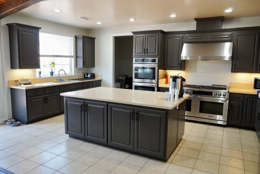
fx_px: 195
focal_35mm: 27
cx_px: 130
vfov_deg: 48.0
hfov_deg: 67.3
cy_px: 87
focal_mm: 18
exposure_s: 1/160
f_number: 3.5
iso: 1600
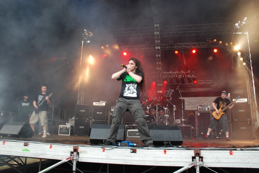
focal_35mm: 30
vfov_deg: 43.7
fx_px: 216
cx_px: 130
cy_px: 86
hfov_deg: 61.9
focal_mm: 20
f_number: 8
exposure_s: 1/30
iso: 400
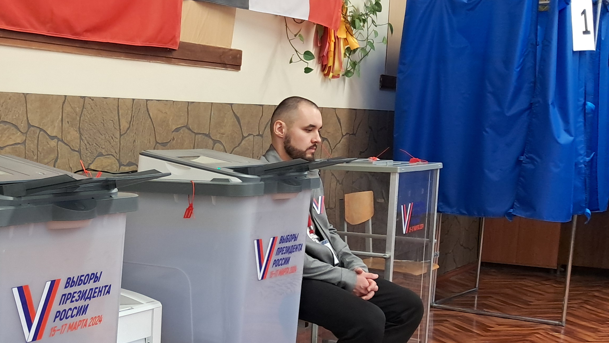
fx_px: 840
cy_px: 275
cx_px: 71
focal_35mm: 52
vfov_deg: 22.7
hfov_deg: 37.5
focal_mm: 4
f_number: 1.8
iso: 400
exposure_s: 1/50
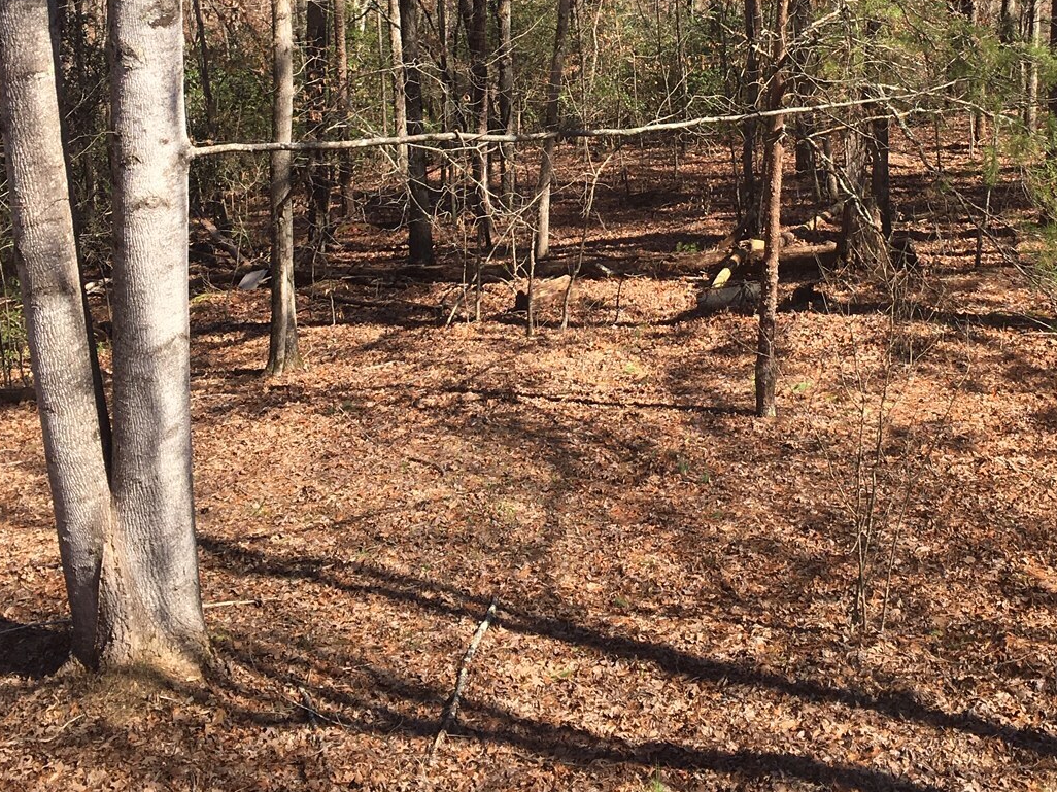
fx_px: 1740
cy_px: 22
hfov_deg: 33.6
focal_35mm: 57
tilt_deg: -13.5
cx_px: 685
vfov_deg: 24.6
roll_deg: +0.0
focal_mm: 4.15
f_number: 2.2
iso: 25
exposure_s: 1/484
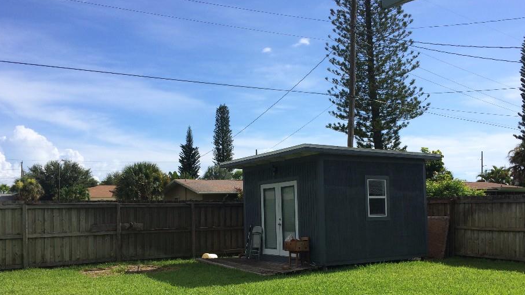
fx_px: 515
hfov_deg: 54.0
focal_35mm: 37
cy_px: 212
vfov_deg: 31.6
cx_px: 273
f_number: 2.2
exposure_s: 1/2740
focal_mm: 4.12
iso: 40
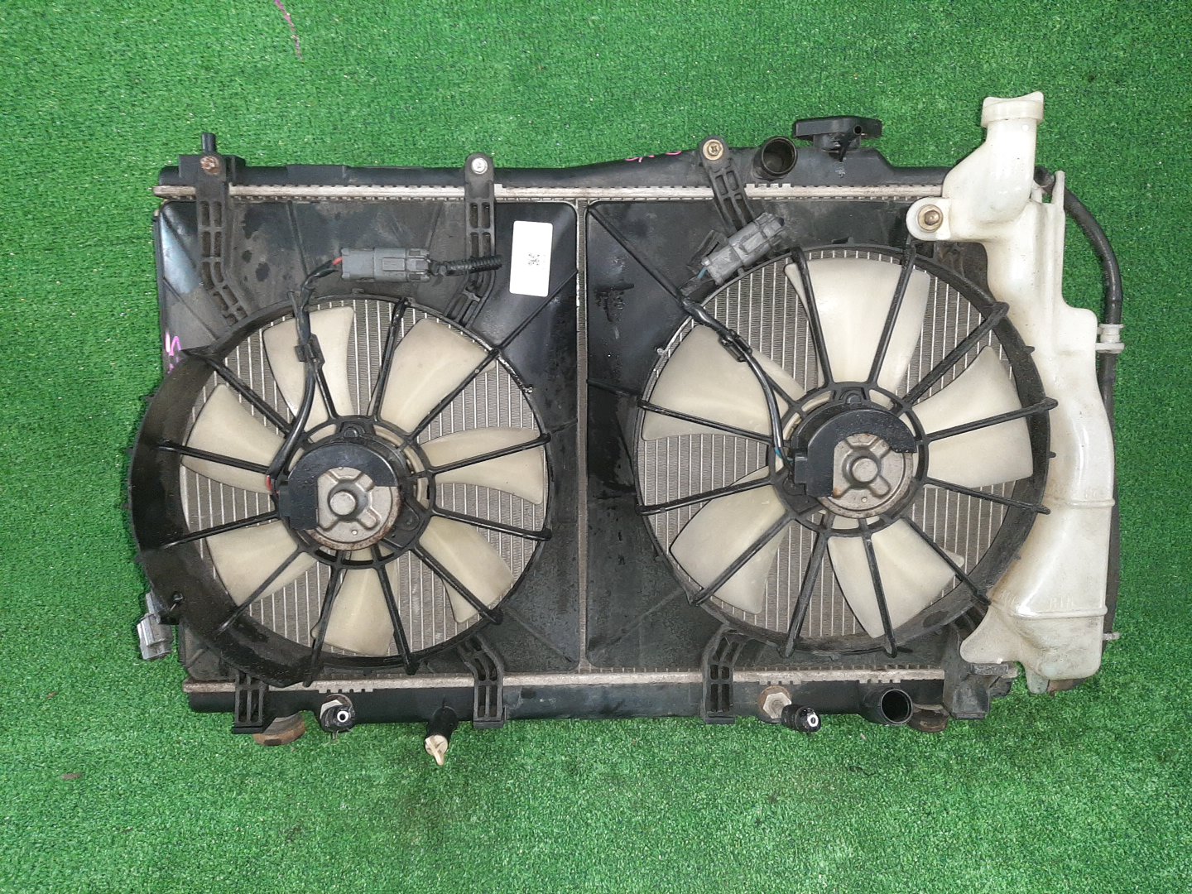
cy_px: 447
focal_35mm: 26
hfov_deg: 67.3
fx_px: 895
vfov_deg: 53.1
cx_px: 596
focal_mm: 3.93
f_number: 1.7
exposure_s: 1/25
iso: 259
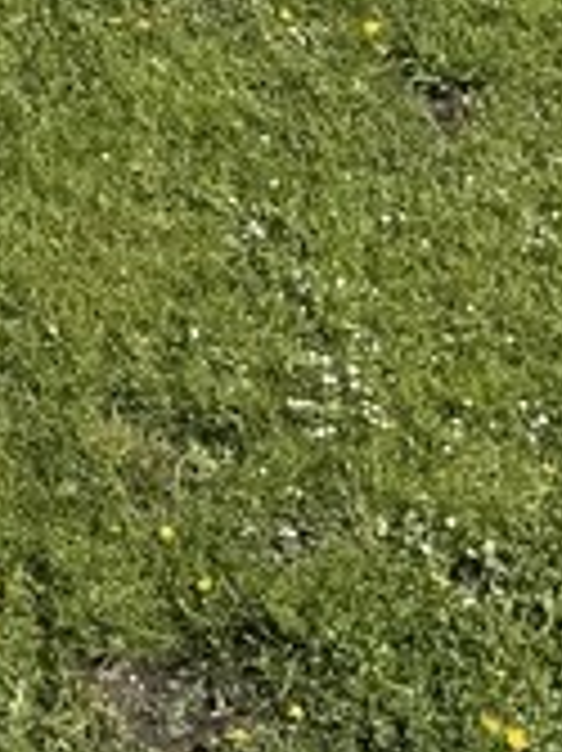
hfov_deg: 10.0
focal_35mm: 147
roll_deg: +5.0
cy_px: -1180
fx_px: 3186
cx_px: -31
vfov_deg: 10.9
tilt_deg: -17.8
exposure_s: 1/3413
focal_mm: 6.76
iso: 80
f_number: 1.78
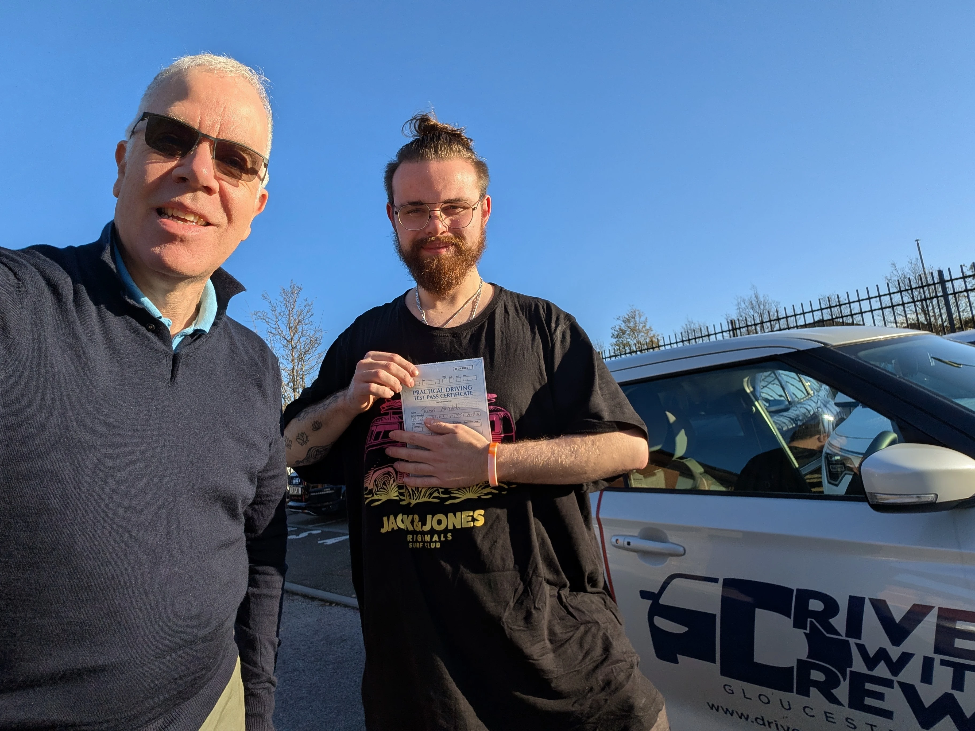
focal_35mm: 18
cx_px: 488
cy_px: 366
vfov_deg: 71.6
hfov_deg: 87.8
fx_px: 507
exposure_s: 1/1362
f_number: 2.2
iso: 51
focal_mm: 2.71
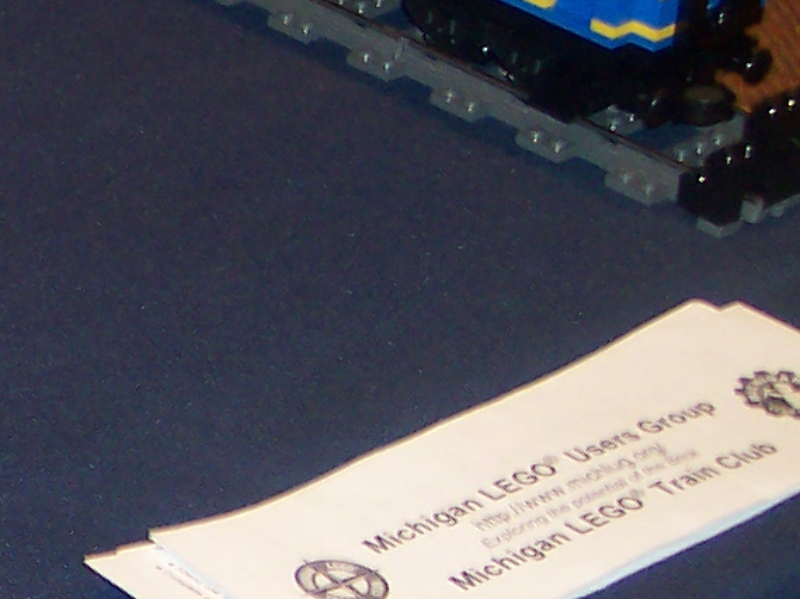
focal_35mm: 172
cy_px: 276
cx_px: -985
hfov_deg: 10.3
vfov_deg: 8.6
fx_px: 3973
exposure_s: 1/30
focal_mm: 8
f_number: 2.8
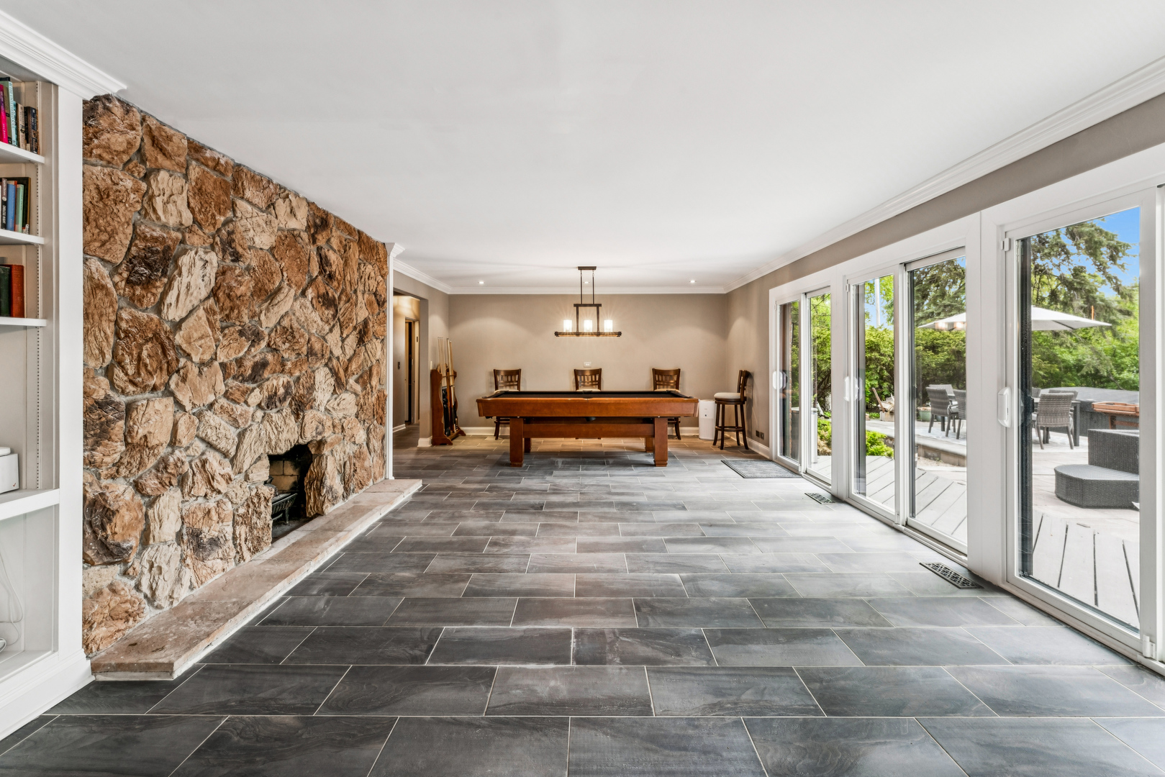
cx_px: 582
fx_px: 502
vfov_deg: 75.5
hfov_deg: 98.5
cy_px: 388
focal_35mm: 16
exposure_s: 1/13
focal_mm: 15.5
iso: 800
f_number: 13
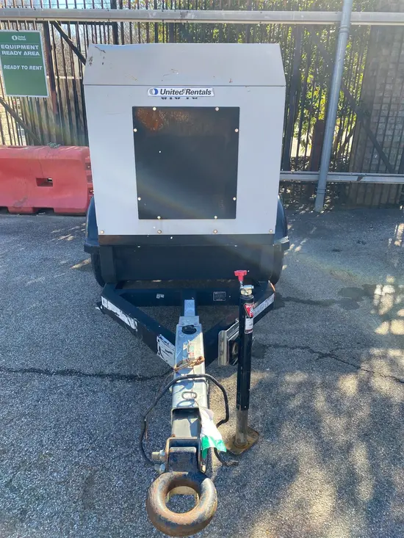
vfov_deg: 67.3
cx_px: 202
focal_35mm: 26
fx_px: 404
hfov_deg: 53.1
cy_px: 269
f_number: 1.8
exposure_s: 1/357
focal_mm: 4.25
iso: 32
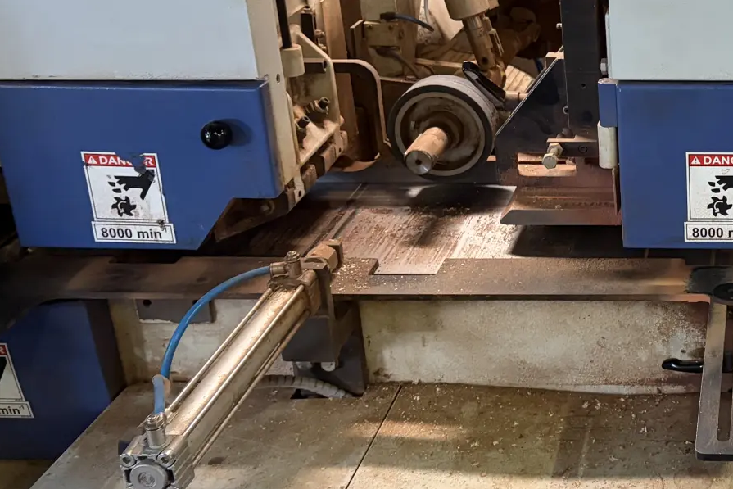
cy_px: 169
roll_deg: +1.8
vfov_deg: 23.3
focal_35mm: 58
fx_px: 1181
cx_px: 742
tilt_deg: -21.2
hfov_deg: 31.7
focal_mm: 5.96
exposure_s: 1/50
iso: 400
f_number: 1.6
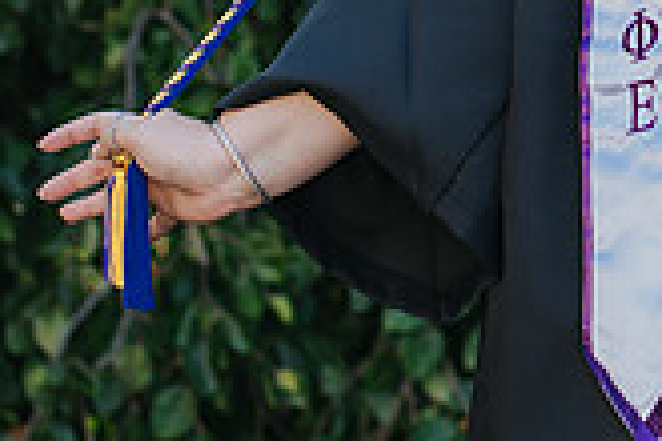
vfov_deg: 7.3
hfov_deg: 10.8
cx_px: 785
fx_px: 3438
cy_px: -145
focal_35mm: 187
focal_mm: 50
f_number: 2.8
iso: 200
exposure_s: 1/320
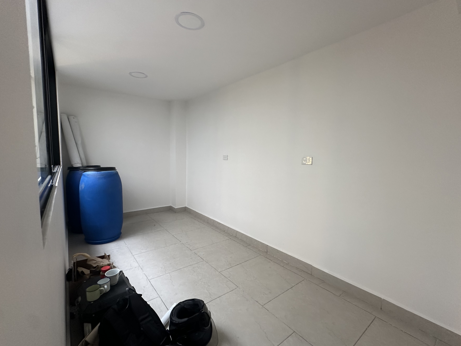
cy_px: 175
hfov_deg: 94.5
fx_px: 213
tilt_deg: -4.4
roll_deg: -2.3
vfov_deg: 78.1
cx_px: 237
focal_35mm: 16
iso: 160
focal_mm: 2.22
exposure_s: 1/60
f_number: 2.2
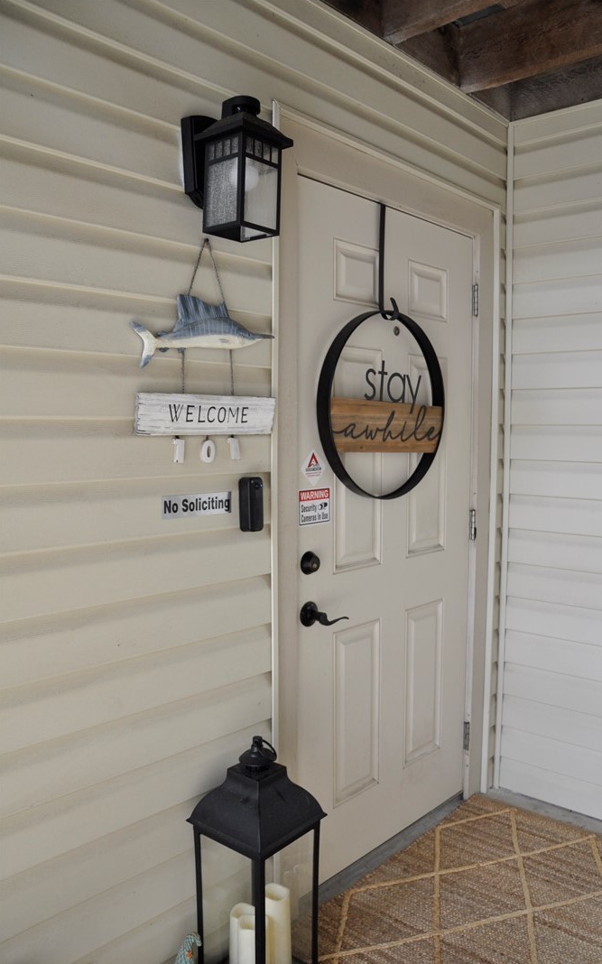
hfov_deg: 44.5
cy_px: 487
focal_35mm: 28
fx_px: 735
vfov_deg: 66.5
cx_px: 321
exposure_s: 1/125
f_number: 5.6
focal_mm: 18
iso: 400
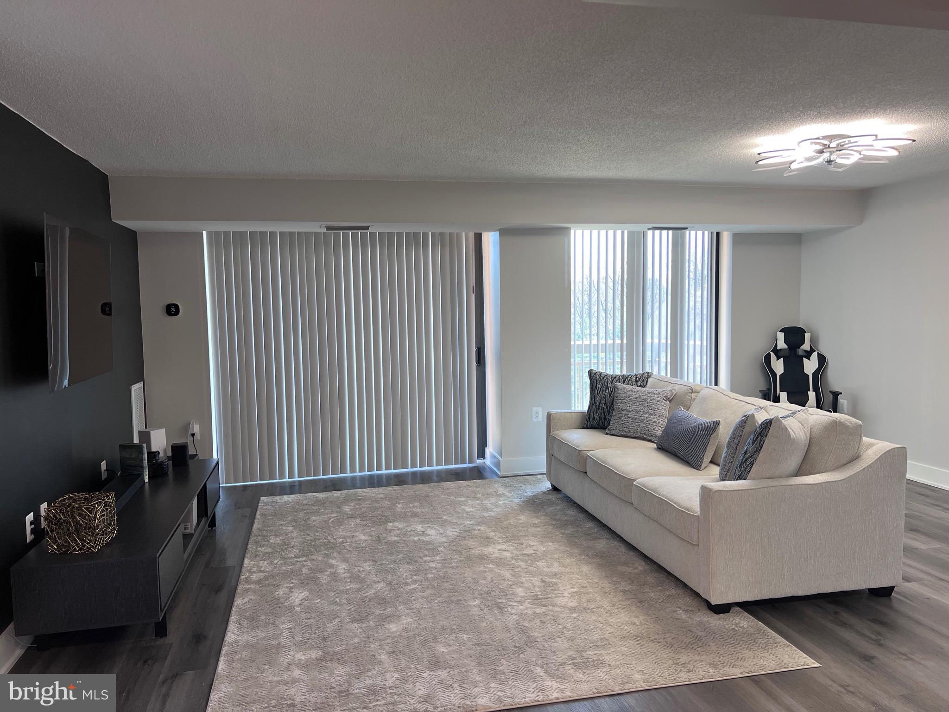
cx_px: 474
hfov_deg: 67.3
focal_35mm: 26
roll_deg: +0.9
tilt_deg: -4.7
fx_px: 713
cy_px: 356
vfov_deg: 53.1
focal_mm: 5.7
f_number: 1.5
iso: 125
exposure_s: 1/121
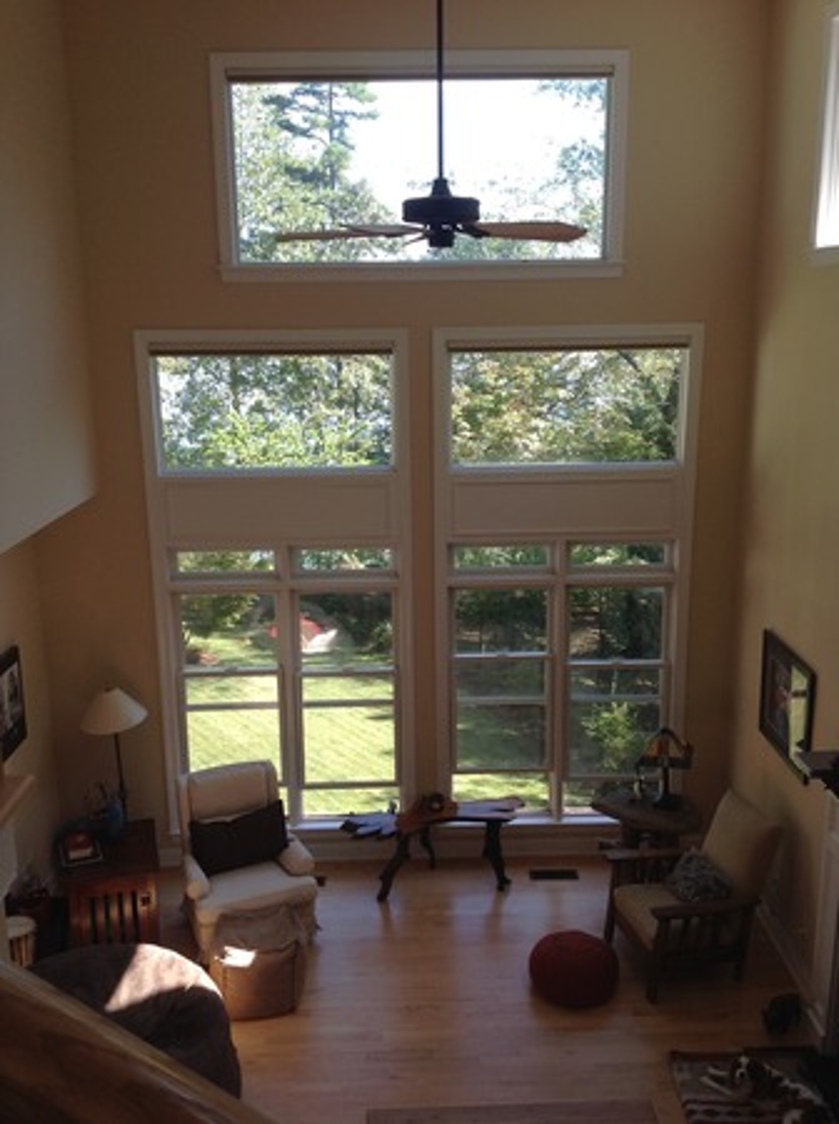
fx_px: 1134
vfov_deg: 52.7
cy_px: 562
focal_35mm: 35
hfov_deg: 40.6
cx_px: 420
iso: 50
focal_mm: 4.28
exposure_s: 1/159
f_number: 2.4
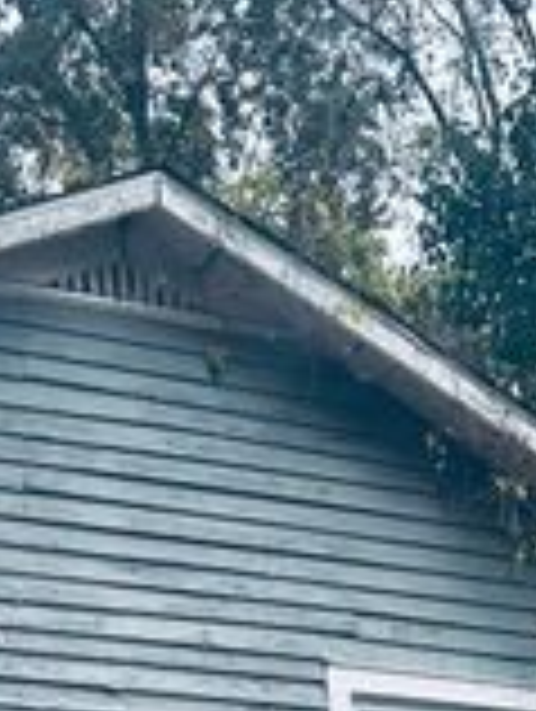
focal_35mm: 101
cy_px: 1208
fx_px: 2080
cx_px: -41
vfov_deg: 16.7
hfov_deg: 14.4
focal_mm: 6.86
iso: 80
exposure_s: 1/594
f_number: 1.78
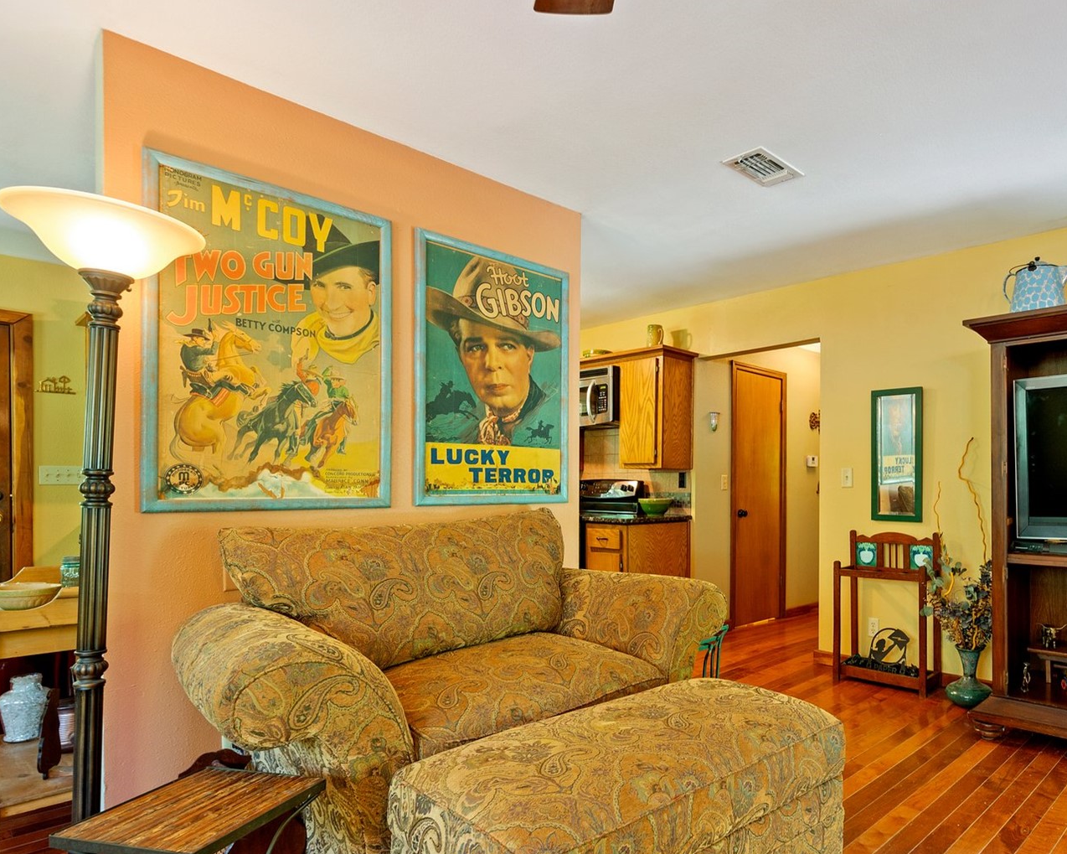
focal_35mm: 21
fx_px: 663
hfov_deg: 74.7
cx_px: 729
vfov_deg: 64.9
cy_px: 513
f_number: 9
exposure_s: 1.3
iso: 250
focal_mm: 14
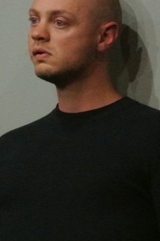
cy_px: 92
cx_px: 24
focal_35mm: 600
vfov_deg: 3.4
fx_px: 4000
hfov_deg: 2.3
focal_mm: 110
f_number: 16
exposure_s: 1/100
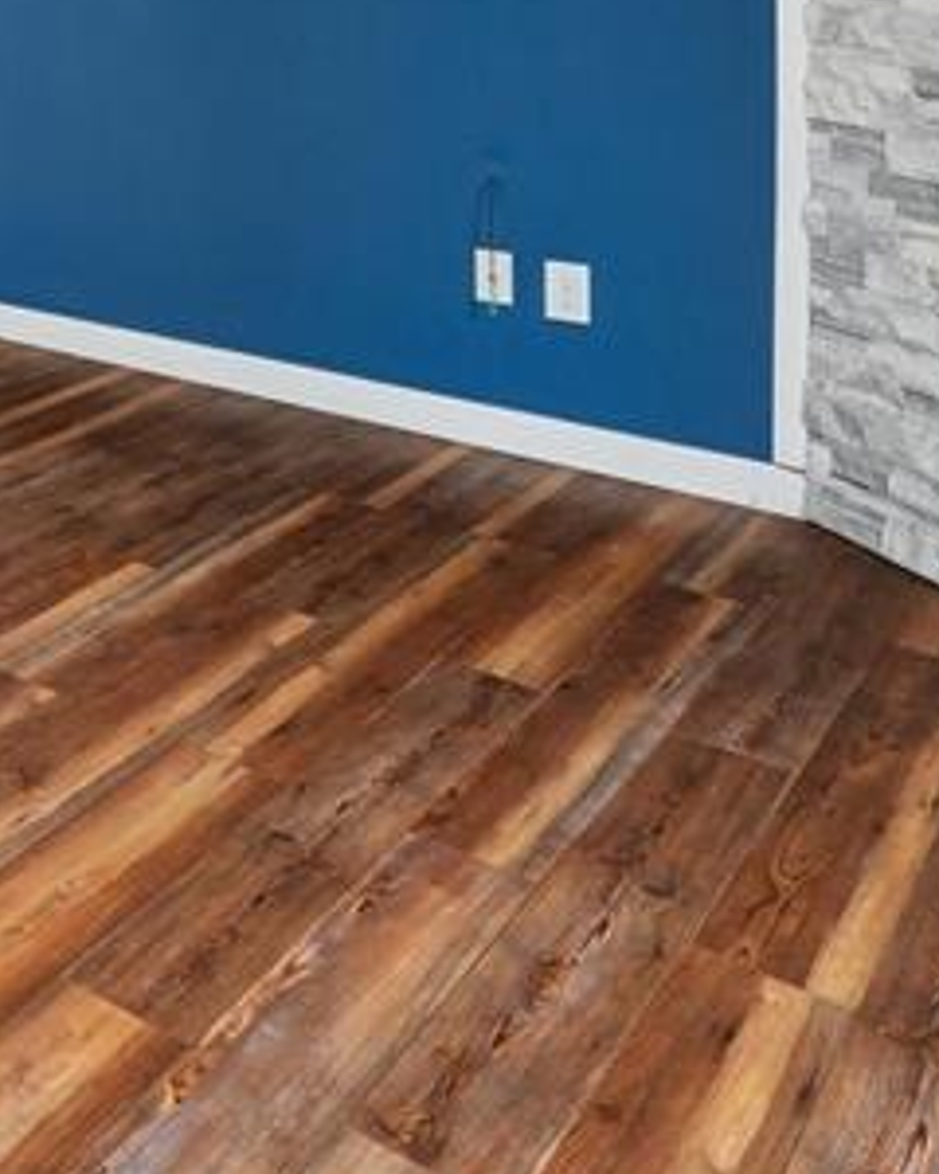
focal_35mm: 48
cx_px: -634
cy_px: -133
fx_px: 1667
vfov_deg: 33.5
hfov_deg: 22.5
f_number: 9
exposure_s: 1/30
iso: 320
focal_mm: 10
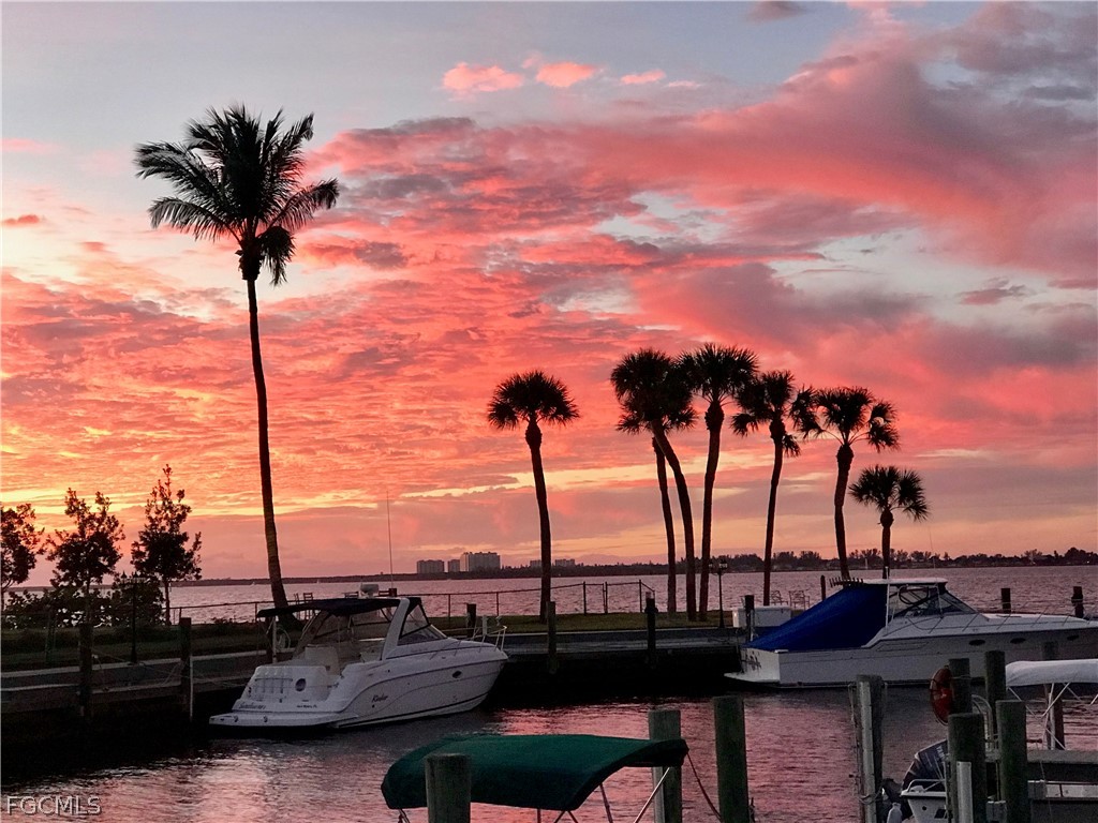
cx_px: 549
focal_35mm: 57
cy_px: 412
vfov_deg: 25.7
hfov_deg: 33.8
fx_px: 1808
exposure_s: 1/60
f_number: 2.8
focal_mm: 6.6
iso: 160
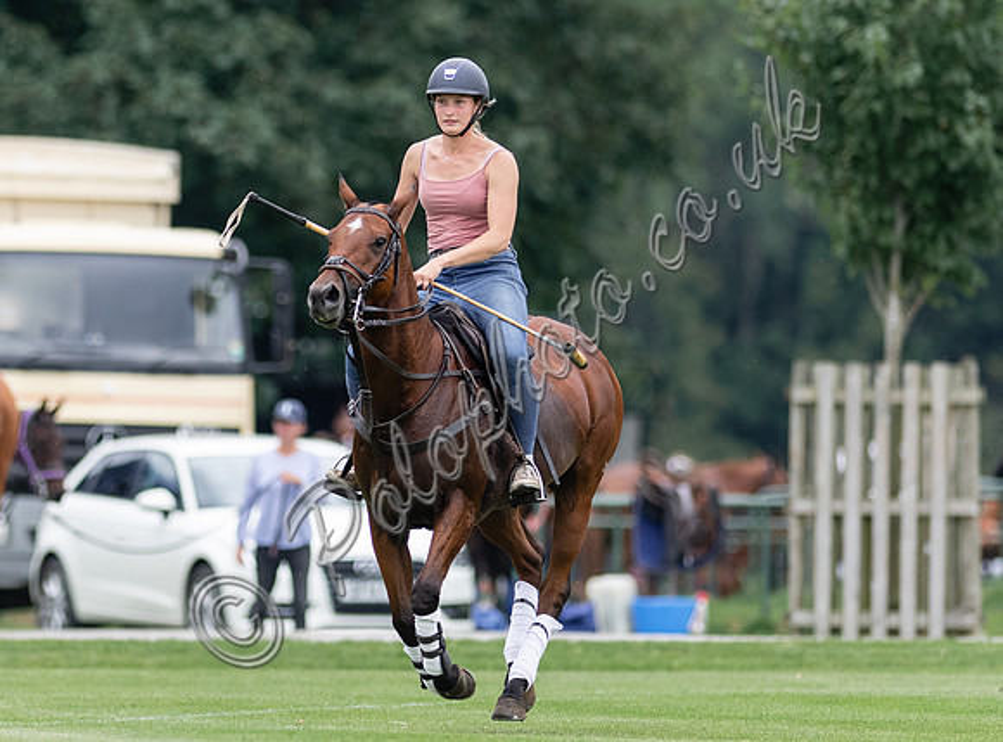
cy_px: 258
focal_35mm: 677
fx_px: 19521
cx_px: 411
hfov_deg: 2.9
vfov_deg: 2.2
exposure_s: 1/1000
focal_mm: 300
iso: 640
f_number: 2.8
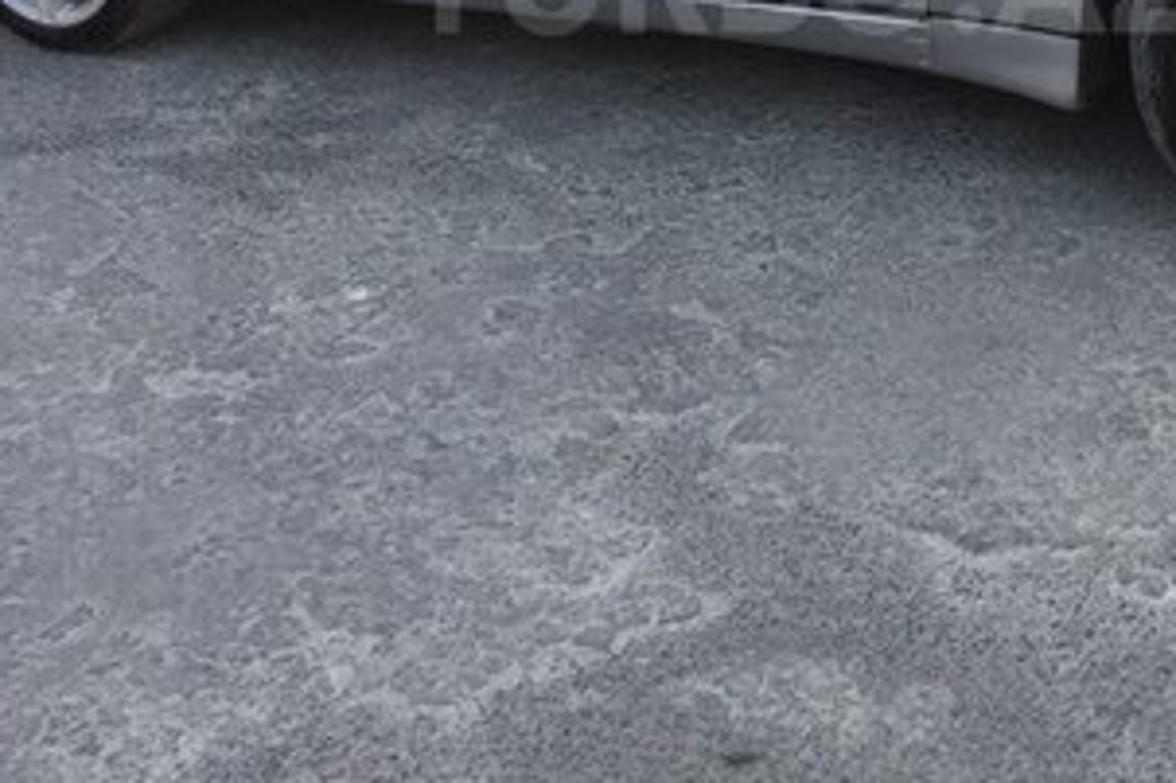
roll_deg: +4.5
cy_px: -25
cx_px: 802
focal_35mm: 66
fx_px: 2155
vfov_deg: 19.9
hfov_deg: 30.3
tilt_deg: -11.5
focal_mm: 4.15
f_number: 2.2
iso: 32
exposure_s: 1/416
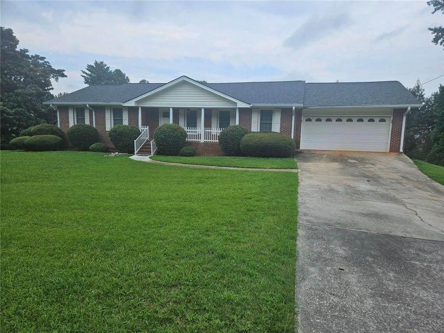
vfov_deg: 58.9
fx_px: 295
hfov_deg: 73.9
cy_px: 166
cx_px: 222
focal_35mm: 23
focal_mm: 5.4
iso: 25
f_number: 1.8
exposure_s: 1/2000
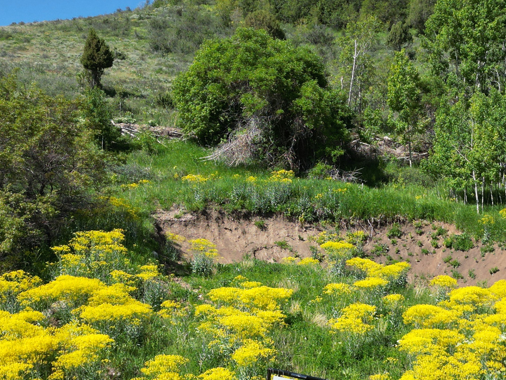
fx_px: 833
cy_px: 299
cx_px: 328
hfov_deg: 33.5
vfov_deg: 25.3
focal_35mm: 57
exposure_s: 1/2000
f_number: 1.7
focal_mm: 6.72
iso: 110
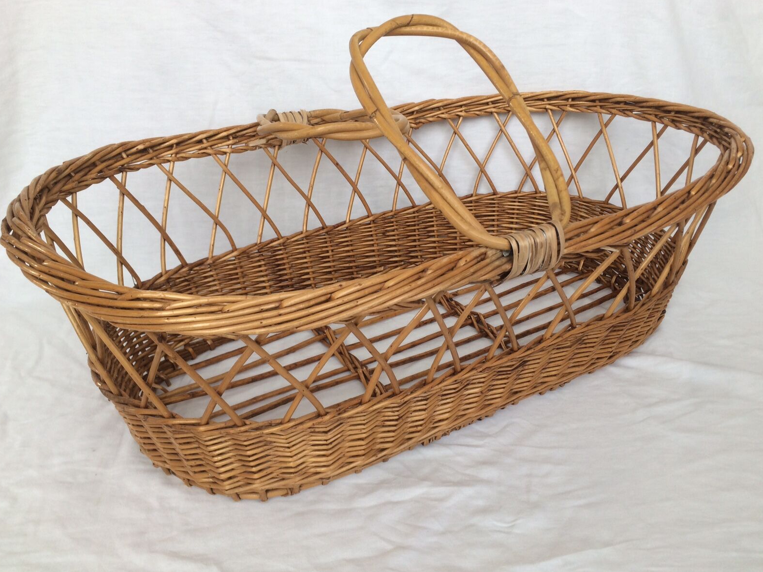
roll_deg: +1.0
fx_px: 661
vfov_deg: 46.8
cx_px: 380
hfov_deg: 60.0
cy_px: 279
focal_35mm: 30
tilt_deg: -27.4
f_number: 2.2
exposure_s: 1/50
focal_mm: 4.15
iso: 32
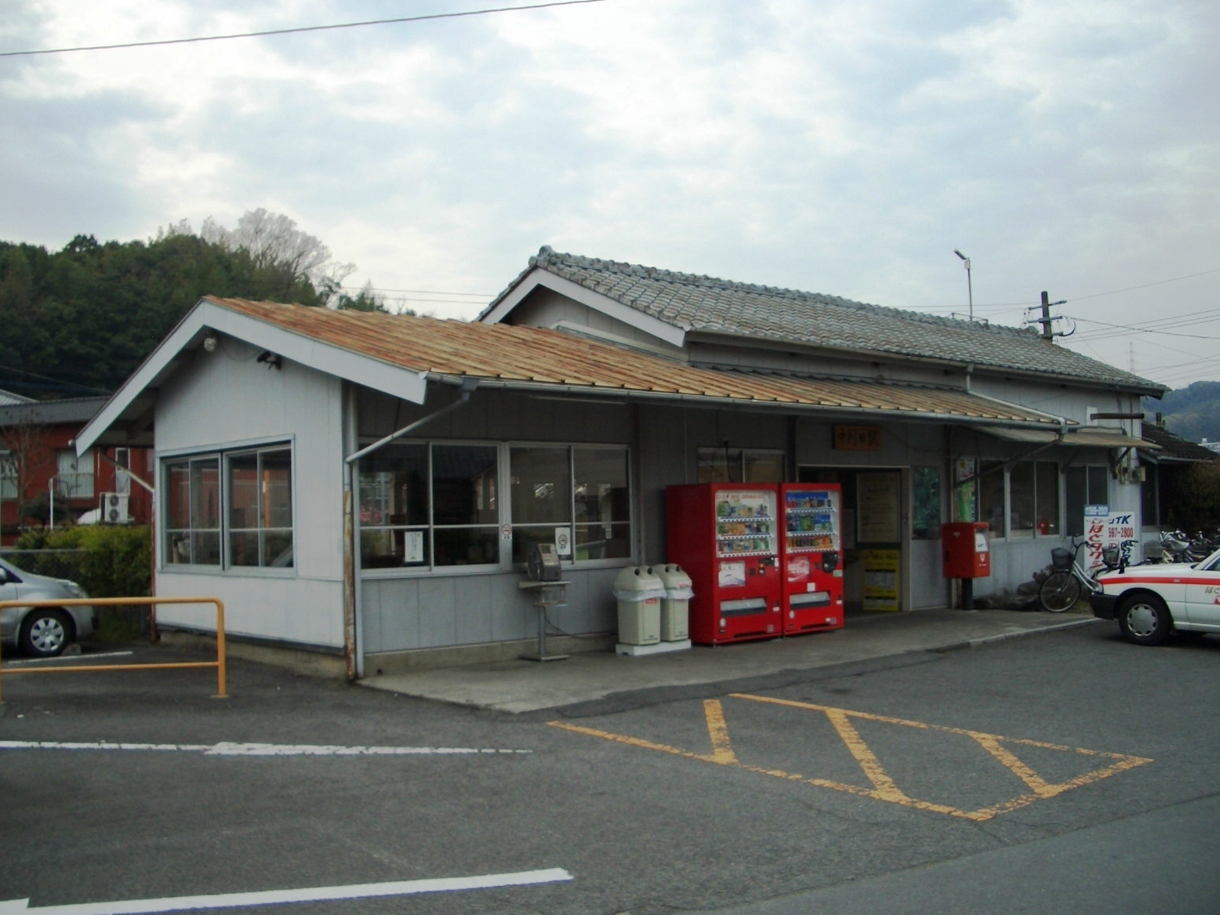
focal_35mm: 36
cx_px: 604
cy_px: 456
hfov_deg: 51.4
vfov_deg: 39.7
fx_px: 1269
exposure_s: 1/800
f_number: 2.6
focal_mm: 5.8
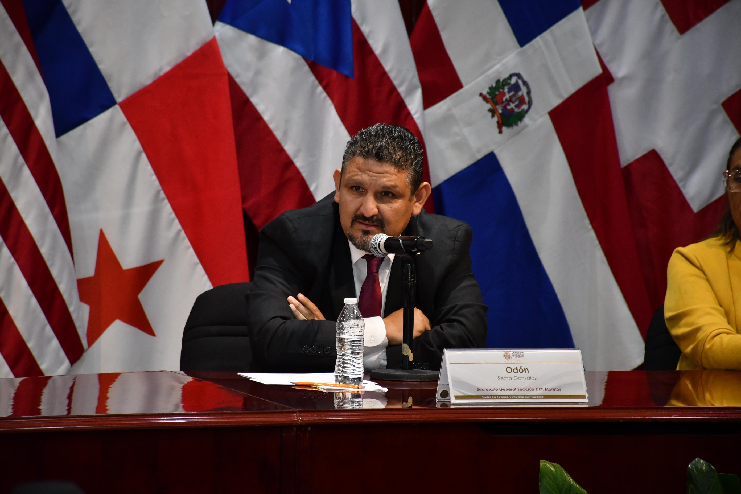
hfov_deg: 9.8
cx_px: 370
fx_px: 4322
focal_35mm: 210
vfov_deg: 6.5
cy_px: 247
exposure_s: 1/100
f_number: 5.6
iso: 1250
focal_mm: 140
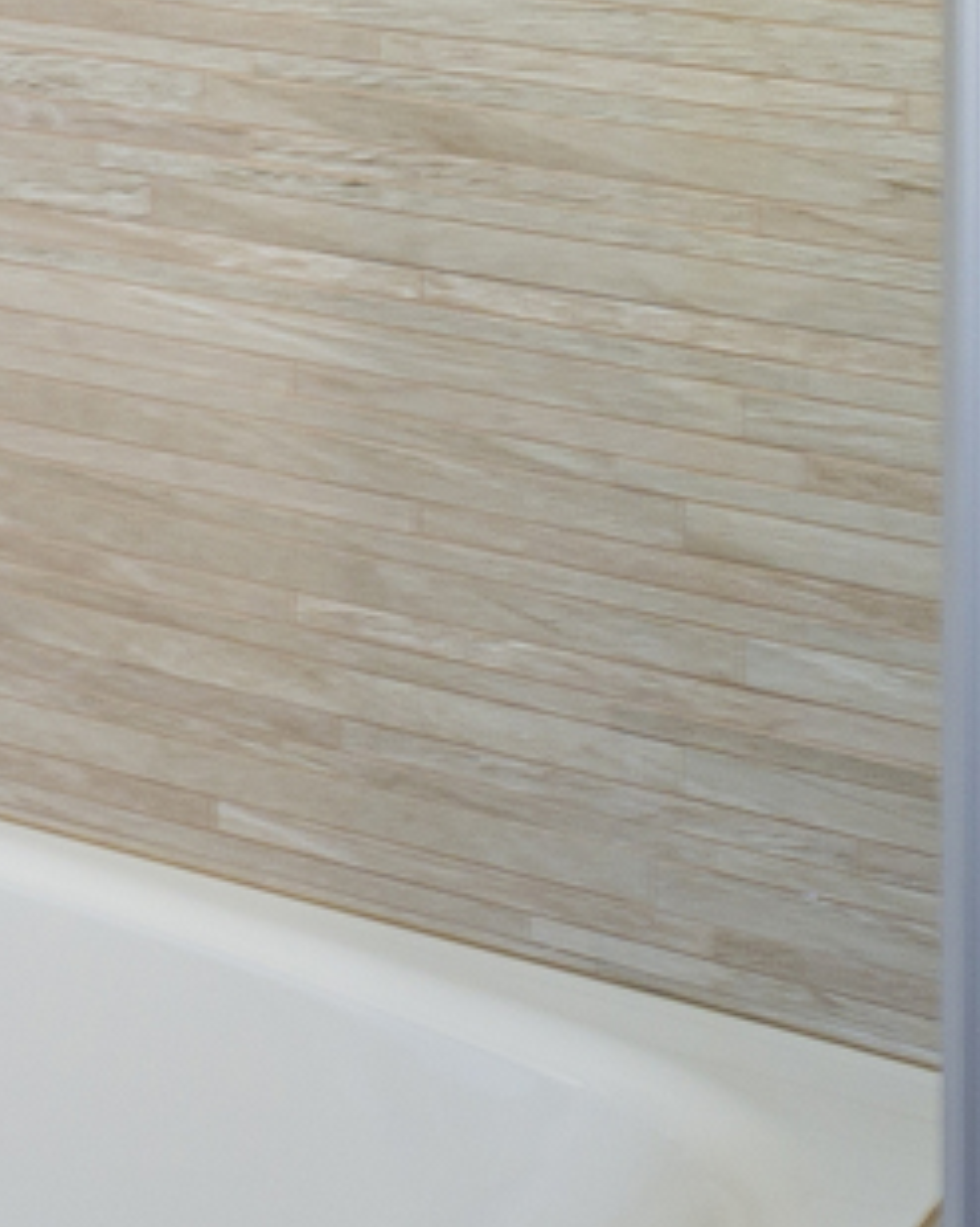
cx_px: -1353
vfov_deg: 16.1
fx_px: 3954
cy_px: -633
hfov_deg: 11.7
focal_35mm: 109
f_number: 8
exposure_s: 1/5
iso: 100
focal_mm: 14
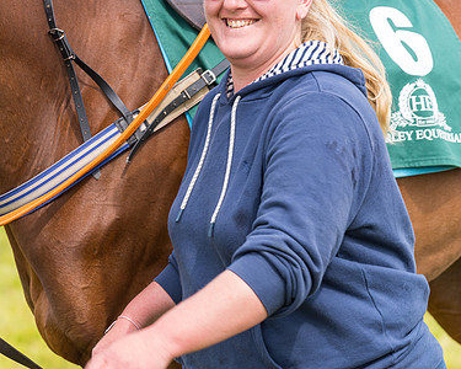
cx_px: 178
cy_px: 126
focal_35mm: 261
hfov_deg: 7.4
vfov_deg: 5.9
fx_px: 3561
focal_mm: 135
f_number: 4.5
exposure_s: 1/250
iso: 50
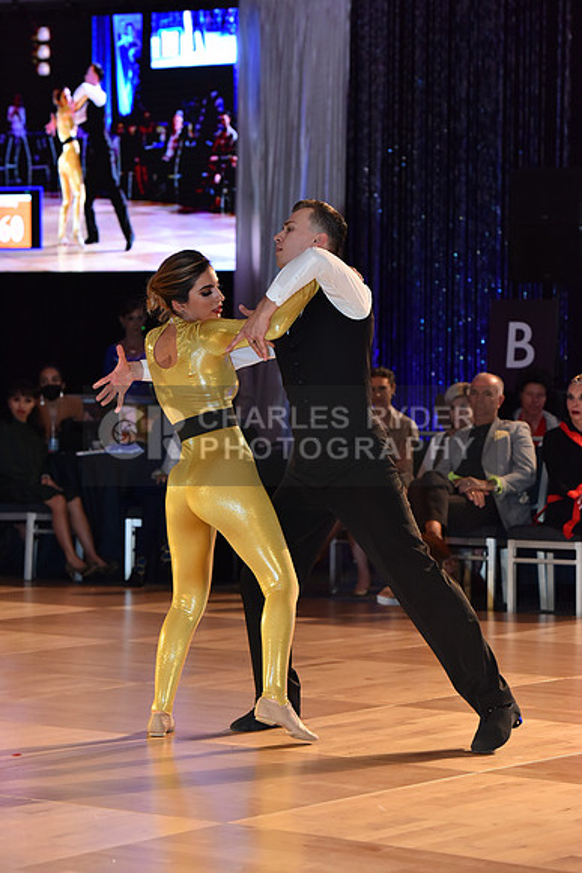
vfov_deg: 18.3
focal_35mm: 112
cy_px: 436
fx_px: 2714
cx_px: 291
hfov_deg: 12.2
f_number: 5
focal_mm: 112
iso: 2000
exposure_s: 1/250
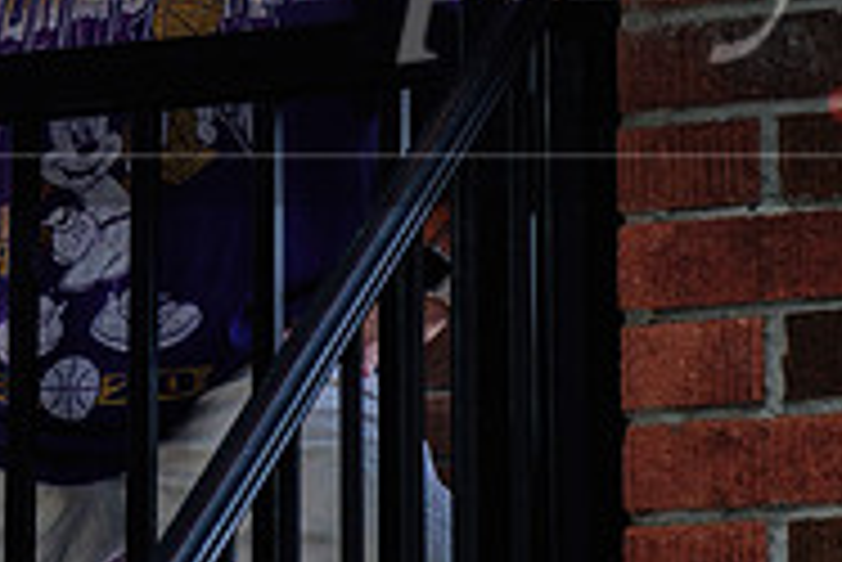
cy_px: -25
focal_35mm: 258
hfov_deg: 7.9
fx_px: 6039
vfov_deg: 5.3
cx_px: -77
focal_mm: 55
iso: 800
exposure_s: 1/250
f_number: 3.6
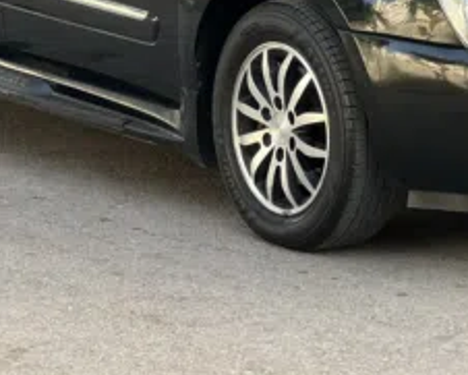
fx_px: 2952
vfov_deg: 7.2
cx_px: 331
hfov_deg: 9.1
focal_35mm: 213
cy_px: -79
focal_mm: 9
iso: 80
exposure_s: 1/121
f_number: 2.8
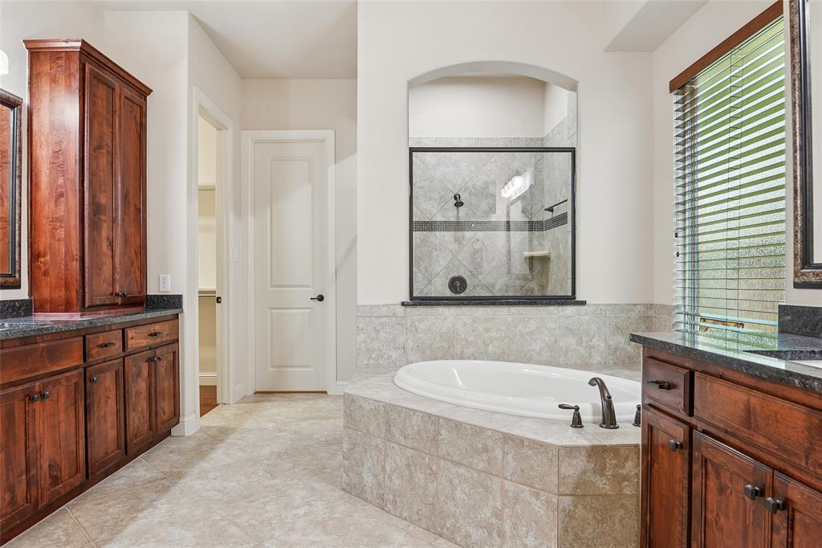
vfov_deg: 59.5
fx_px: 479
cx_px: 411
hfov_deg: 81.2
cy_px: 274
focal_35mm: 21
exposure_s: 1/2.5
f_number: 9
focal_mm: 14
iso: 100
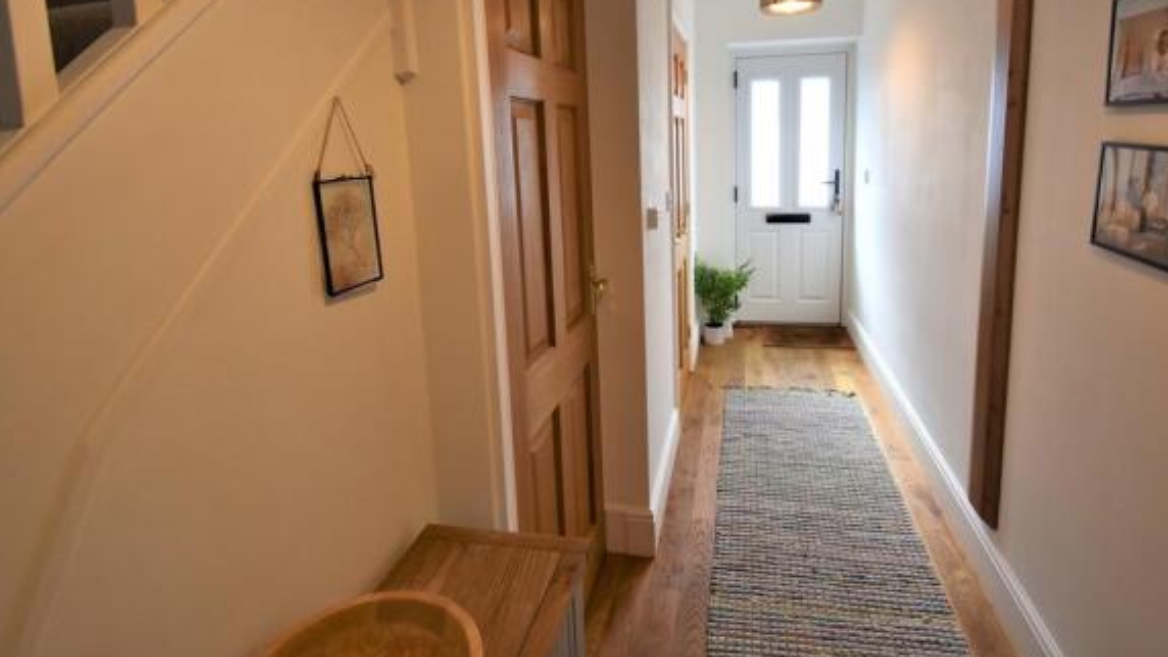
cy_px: 238
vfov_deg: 60.1
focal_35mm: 18
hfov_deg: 92.4
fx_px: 558
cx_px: 634
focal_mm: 10
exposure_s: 1/100
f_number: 5
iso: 400
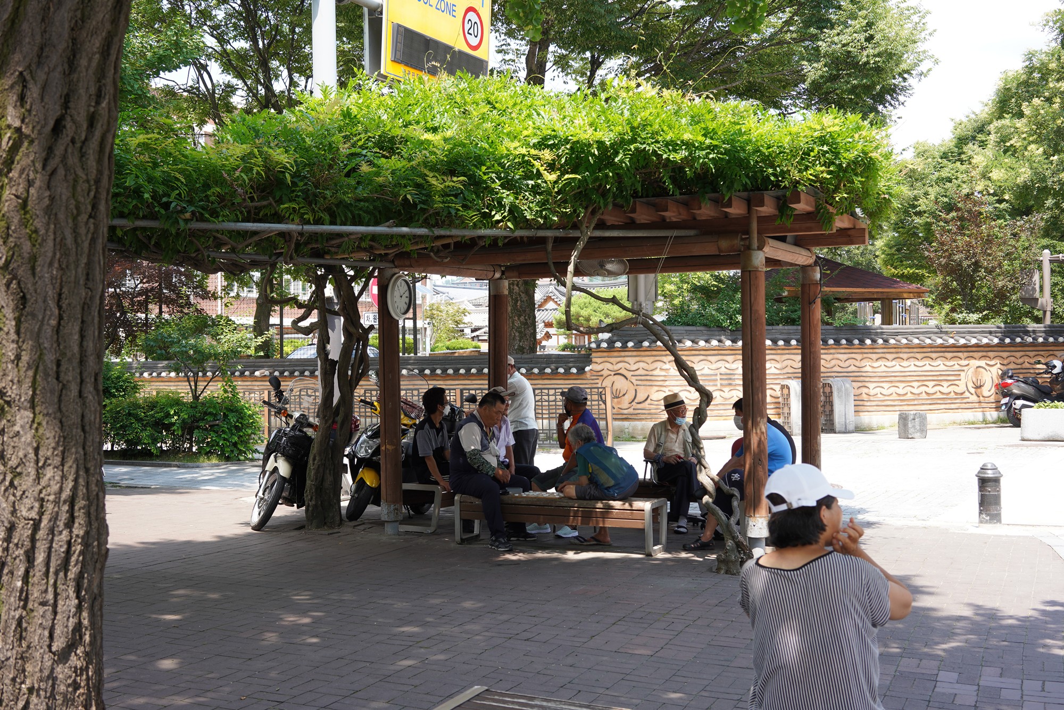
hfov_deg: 54.4
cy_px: 355
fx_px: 1035
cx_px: 532
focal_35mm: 35
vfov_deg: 37.9
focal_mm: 35
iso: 100
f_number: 6.3
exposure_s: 1/100
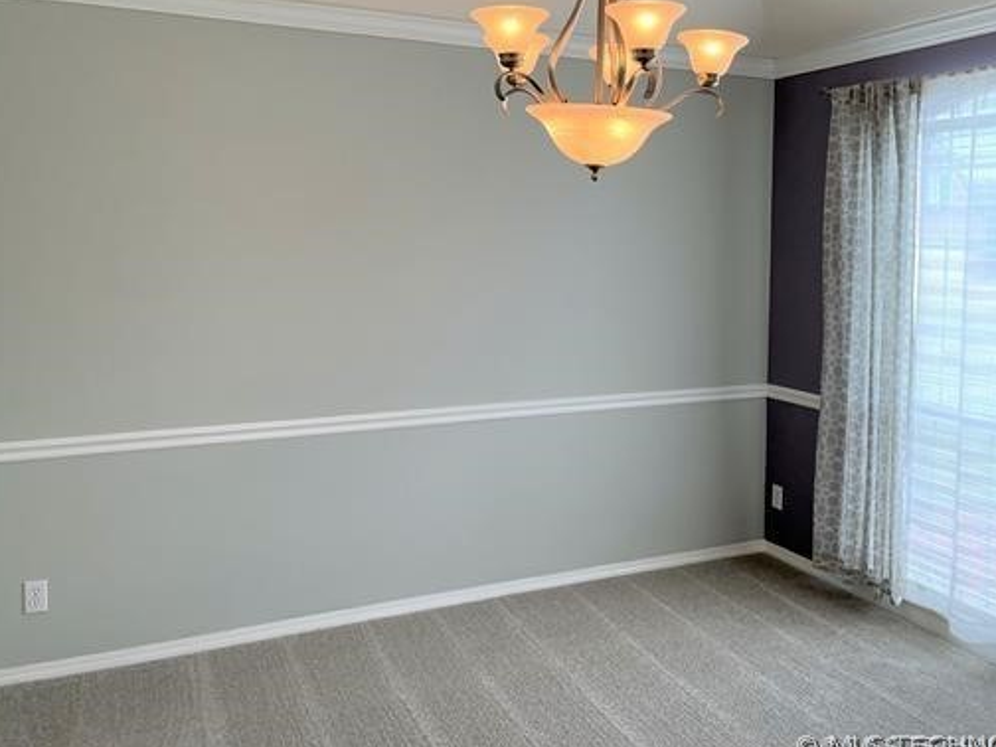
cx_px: 589
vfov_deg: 42.7
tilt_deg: -2.5
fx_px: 950
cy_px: 292
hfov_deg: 55.0
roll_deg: -0.4
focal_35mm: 33
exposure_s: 1/165
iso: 50
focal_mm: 5.1
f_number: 1.6
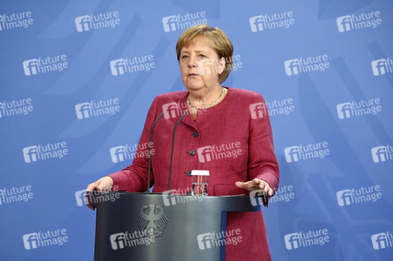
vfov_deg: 8.1
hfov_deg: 12.1
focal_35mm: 170
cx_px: 196
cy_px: 130
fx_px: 1854
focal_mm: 170
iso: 4000
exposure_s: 1/640
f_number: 6.3
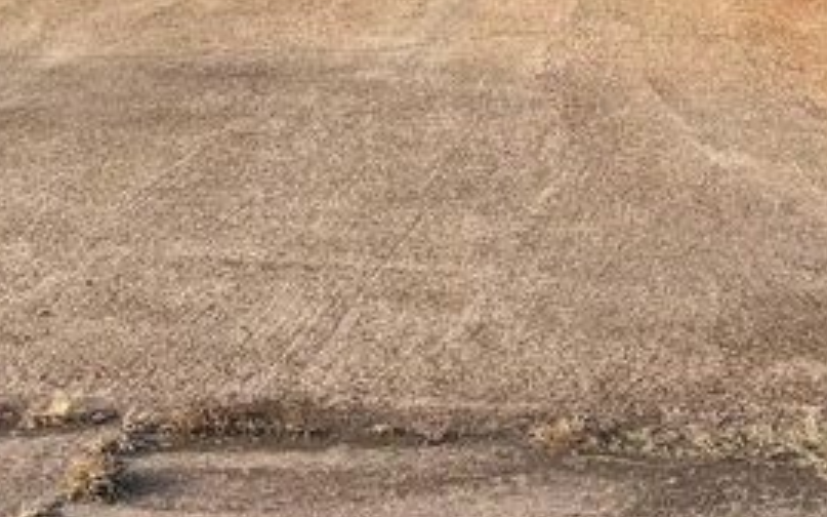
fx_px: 2186
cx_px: 695
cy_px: -474
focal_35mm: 97
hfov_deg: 21.1
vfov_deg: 12.1
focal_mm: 6.76
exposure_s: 1/2110
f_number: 1.78
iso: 80
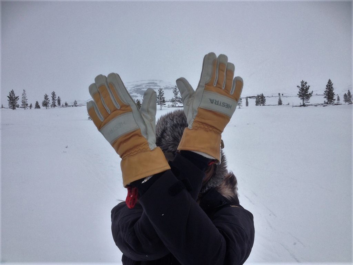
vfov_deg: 40.7
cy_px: 132
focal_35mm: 35
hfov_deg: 52.6
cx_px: 176
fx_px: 357
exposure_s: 1/3953
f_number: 2.4
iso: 50
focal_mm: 4.28
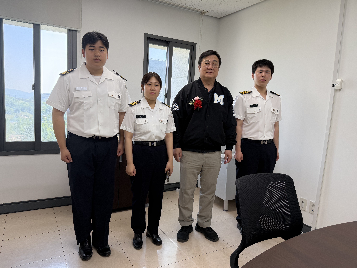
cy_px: 137
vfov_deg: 54.9
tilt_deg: -6.0
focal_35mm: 25
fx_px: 258
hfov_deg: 69.4
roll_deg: -2.6
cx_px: 174
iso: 100
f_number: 1.78
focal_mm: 6.76
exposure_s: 1/183
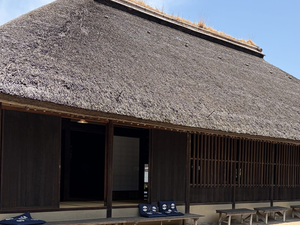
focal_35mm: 47
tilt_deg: +1.5
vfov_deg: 30.3
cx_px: 177
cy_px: 171
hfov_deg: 40.3
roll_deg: -0.9
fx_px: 407
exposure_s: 1/3448
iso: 64
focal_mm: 5.96
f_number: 1.6
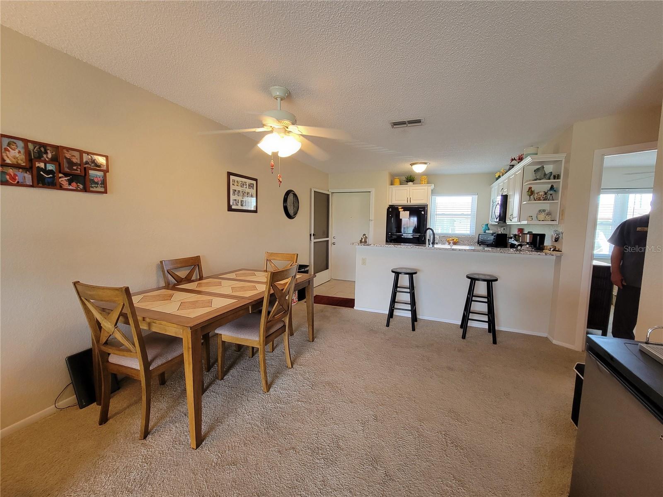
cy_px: 248
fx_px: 249
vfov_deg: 89.9
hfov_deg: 106.2
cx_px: 332
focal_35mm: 13
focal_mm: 2.2
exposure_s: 1/60
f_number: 2.2
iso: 250
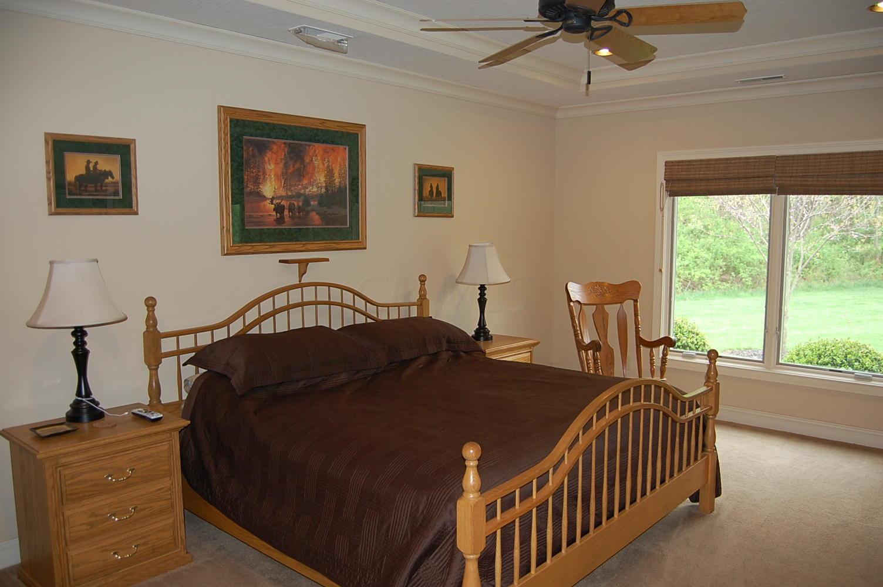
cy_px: 294
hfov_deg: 67.4
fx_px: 662
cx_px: 442
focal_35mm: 27
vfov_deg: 47.8
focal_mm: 18
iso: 400
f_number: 3.5
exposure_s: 1/60
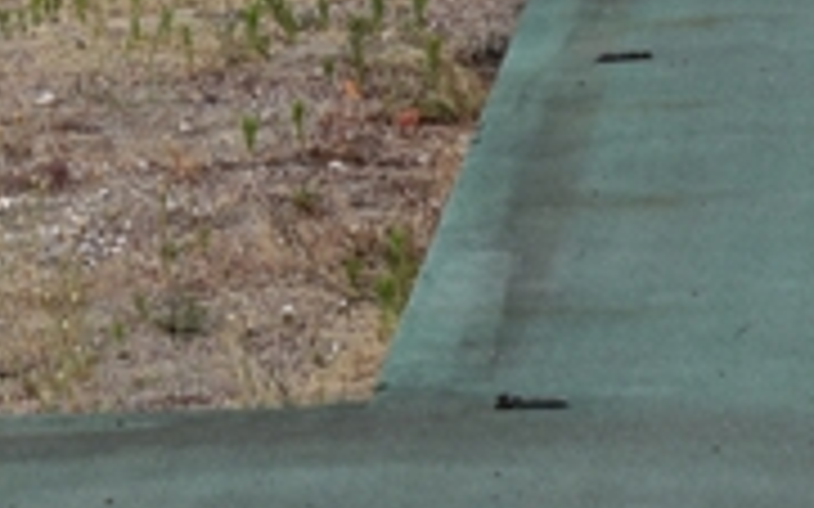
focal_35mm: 475
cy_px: -722
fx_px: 10531
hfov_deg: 4.3
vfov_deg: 2.7
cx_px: 2028
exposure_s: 1/250
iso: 200
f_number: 7.1
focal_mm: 55
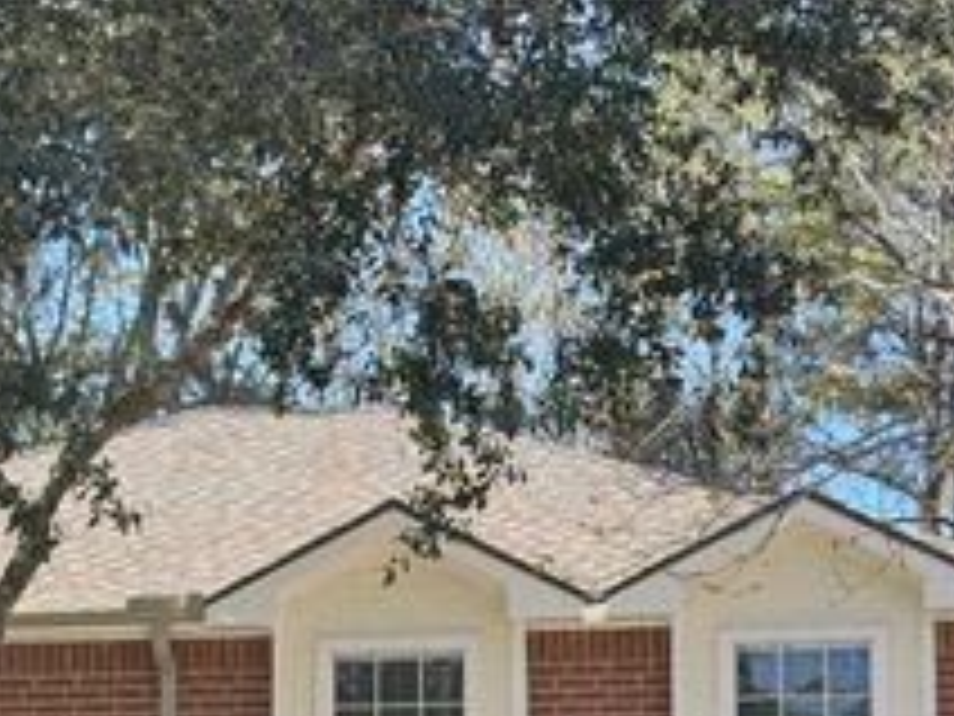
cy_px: 840
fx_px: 3114
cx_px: 351
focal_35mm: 113
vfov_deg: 12.8
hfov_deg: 17.4
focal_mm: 6.76
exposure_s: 1/1215
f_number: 1.78
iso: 64
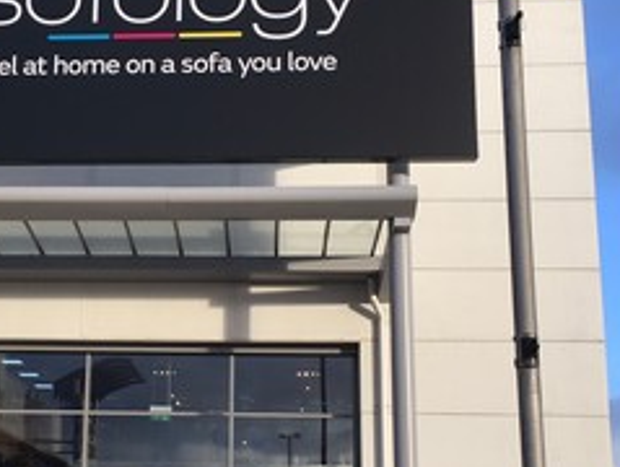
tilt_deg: +13.5
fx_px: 1112
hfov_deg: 30.7
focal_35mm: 62
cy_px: 296
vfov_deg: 23.6
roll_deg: -1.8
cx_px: 171
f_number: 2.2
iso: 25
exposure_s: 1/469
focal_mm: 4.15
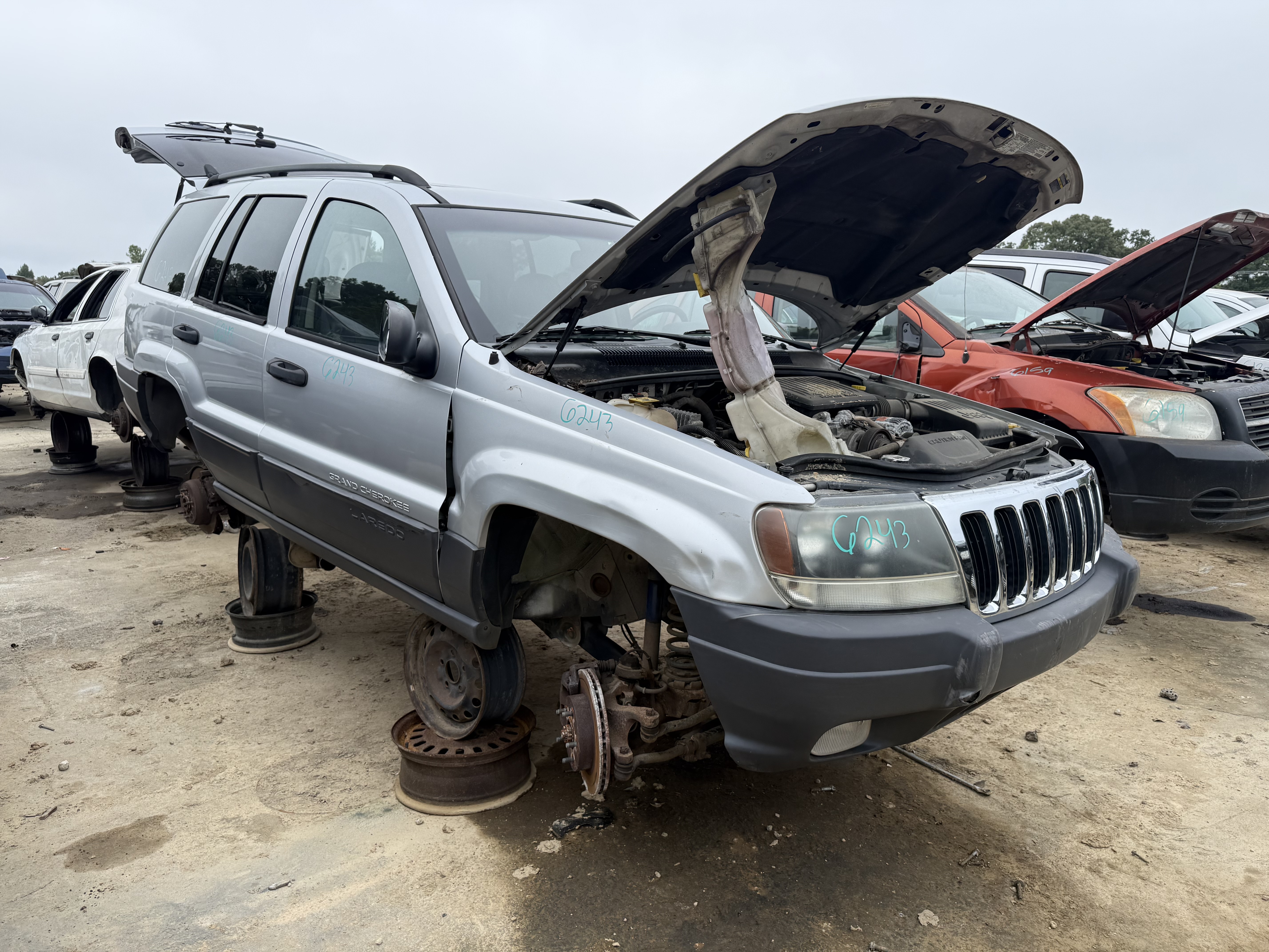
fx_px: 880
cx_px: 634
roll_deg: -2.8
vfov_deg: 56.8
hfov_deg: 71.6
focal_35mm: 24
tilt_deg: -6.6
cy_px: 476
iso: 80
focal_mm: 6.76
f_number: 1.78
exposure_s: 1/1060
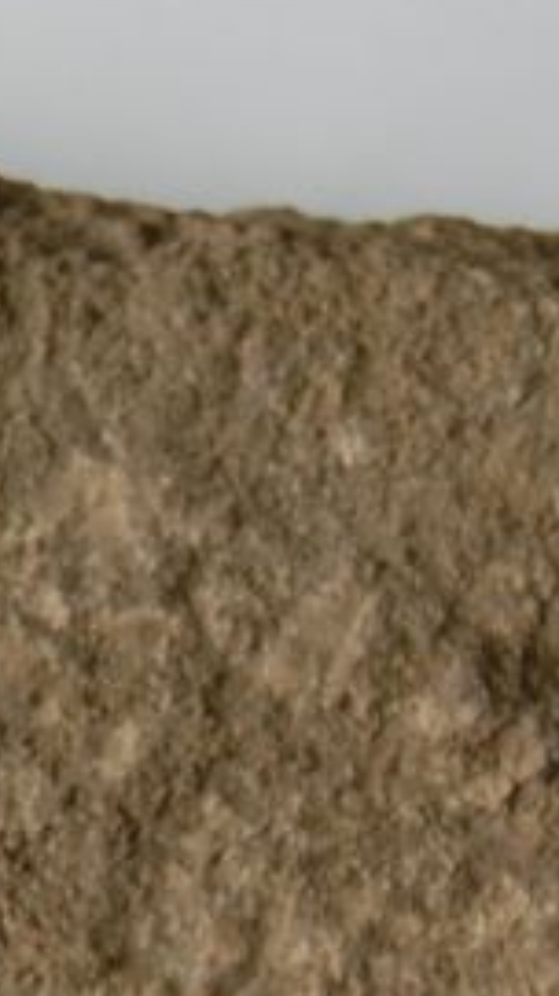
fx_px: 6972
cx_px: -261
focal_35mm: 264
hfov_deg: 4.6
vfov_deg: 8.2
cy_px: 766
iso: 400
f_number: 4.8
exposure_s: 1/60
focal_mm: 38
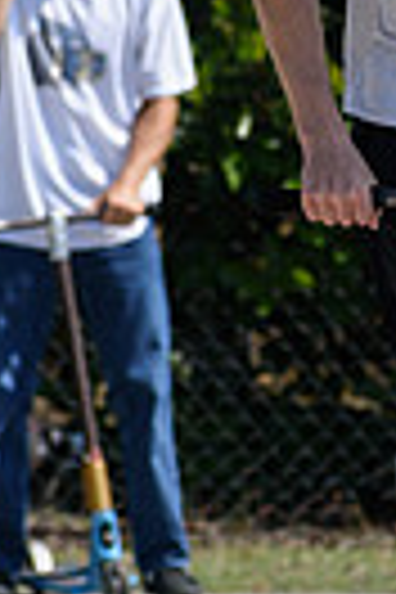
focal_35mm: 792
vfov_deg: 2.6
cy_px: 148
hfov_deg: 1.7
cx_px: 603
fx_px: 13067
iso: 280
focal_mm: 155
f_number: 5.6
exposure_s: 1/2000
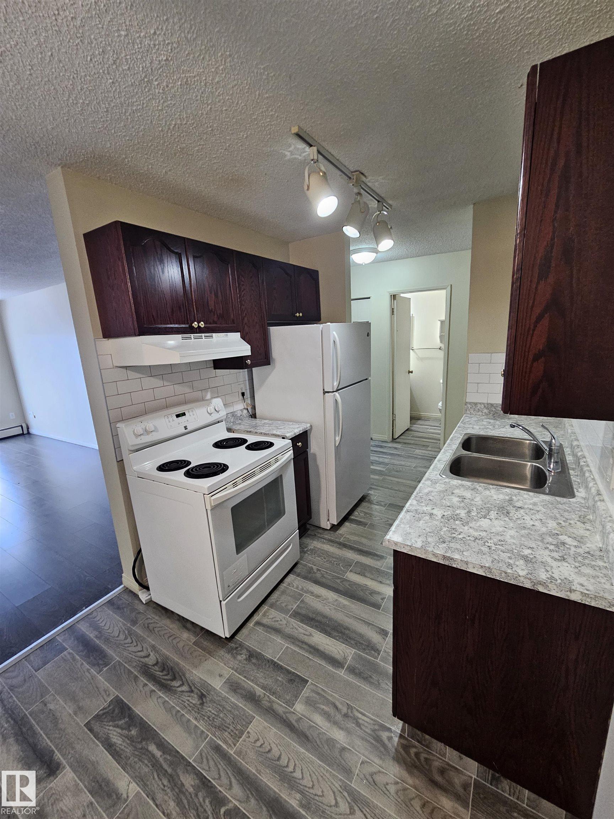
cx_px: 307
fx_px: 307
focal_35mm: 13
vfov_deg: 106.2
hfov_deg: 89.9
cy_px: 410
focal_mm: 2.2
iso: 320
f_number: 2.2
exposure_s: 1/40
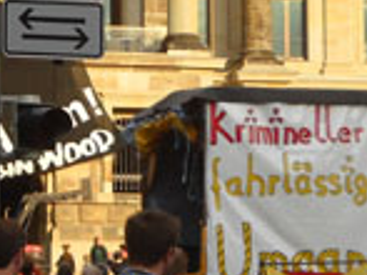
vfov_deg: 9.4
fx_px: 1674
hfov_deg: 12.4
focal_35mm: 158
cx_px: -4
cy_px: 84
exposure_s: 1/129
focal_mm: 6.72
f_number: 5.5
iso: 64
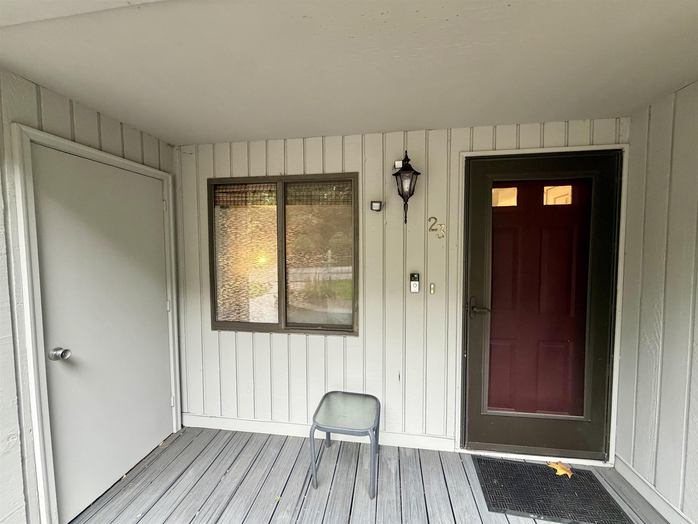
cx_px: 349
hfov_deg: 102.1
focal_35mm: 14
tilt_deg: -2.8
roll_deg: +0.6
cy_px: 262
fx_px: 282
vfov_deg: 85.7
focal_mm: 2.22
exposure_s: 1/67
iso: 320
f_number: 2.2
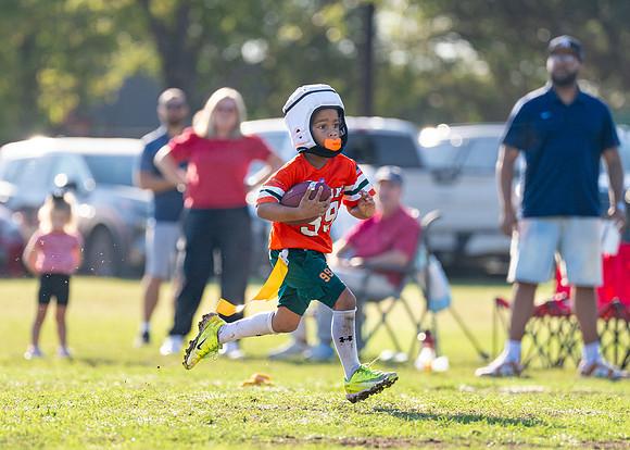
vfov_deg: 3.3
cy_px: 239
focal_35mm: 439
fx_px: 7854
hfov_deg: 4.6
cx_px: 282
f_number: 2.8
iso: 250
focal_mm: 200
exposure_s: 1/2500
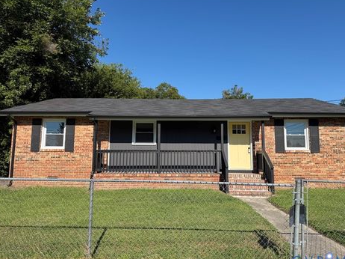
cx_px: 180
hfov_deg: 67.3
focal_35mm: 26
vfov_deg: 53.0
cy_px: 131
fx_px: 259
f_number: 1.78
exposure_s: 1/4405
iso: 80
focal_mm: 6.76
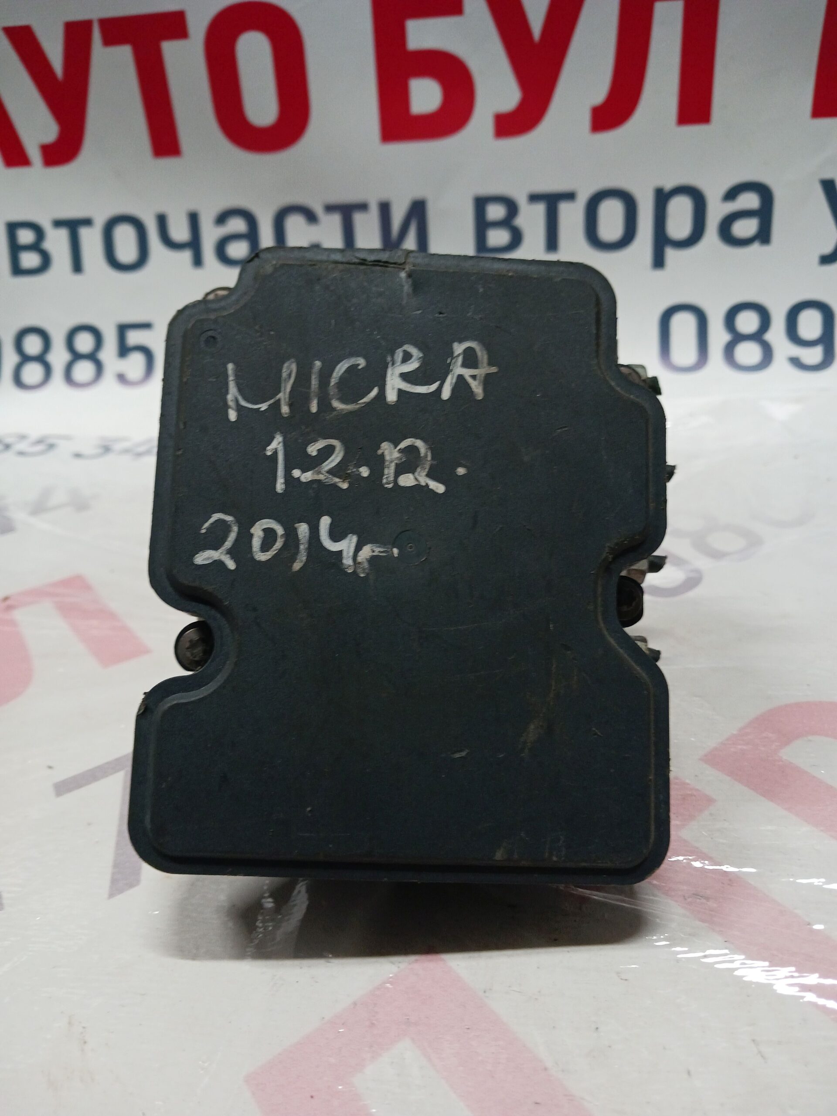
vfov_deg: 65.3
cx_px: 418
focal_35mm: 27
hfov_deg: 51.4
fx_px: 870
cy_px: 558
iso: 400
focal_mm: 4
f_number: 1.8
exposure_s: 1/16.7
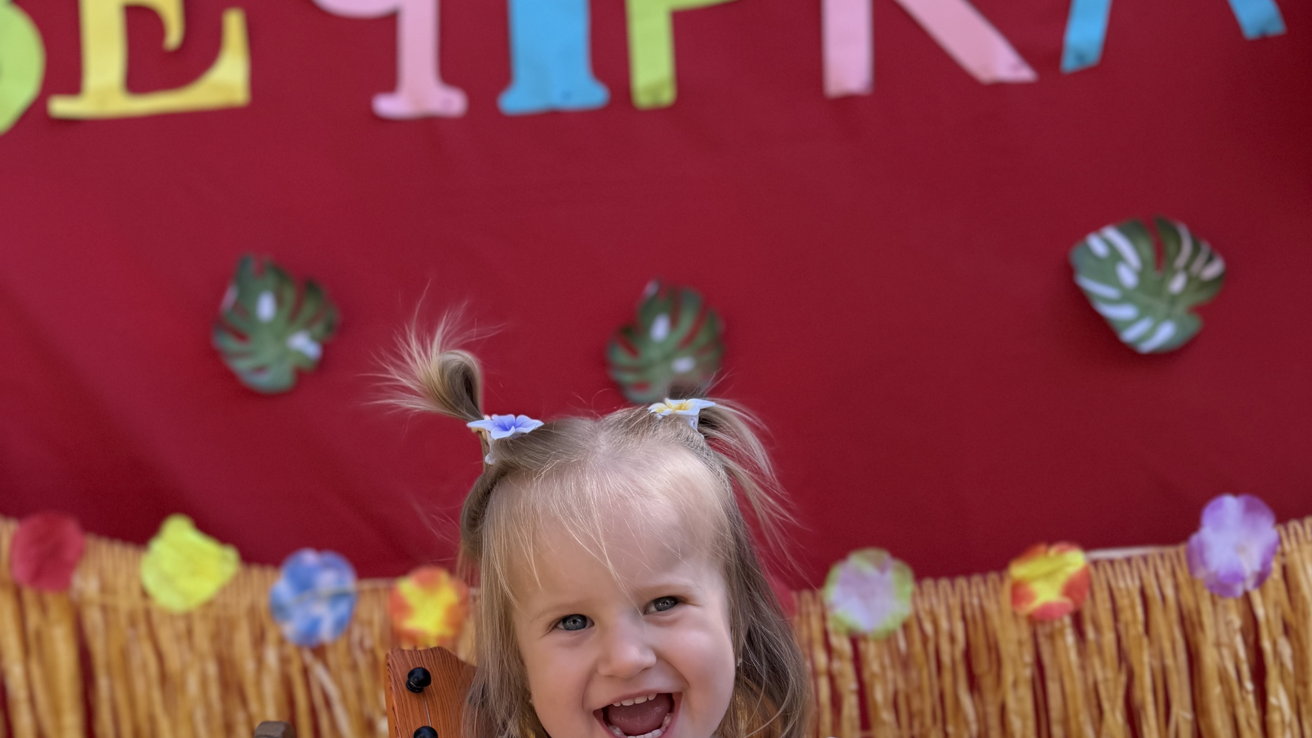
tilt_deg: +15.9
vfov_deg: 32.5
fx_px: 1218
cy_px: 620
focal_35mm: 35
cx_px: 657
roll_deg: -1.5
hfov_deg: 56.6
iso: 80
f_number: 1.78
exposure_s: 1/660
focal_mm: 6.76
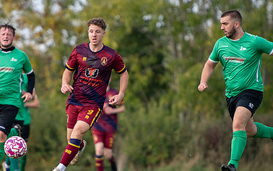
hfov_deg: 3.7
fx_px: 4217
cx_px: 94
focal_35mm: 567
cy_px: 92
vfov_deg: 2.3
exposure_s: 1/1600
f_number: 2.8
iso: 320
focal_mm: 200
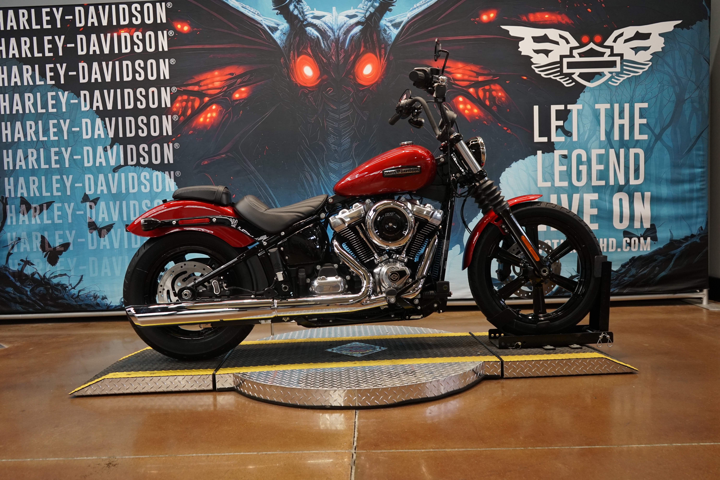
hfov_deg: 65.5
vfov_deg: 46.4
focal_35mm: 28
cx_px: 360
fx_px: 560
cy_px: 240
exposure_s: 1/160
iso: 1000
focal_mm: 28
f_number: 4
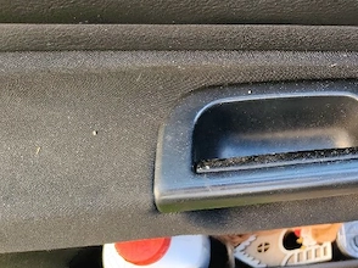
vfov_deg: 29.3
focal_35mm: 49
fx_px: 506
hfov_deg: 35.4
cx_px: 356
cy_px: 79
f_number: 1.8
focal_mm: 5.59
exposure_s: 1/50
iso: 64
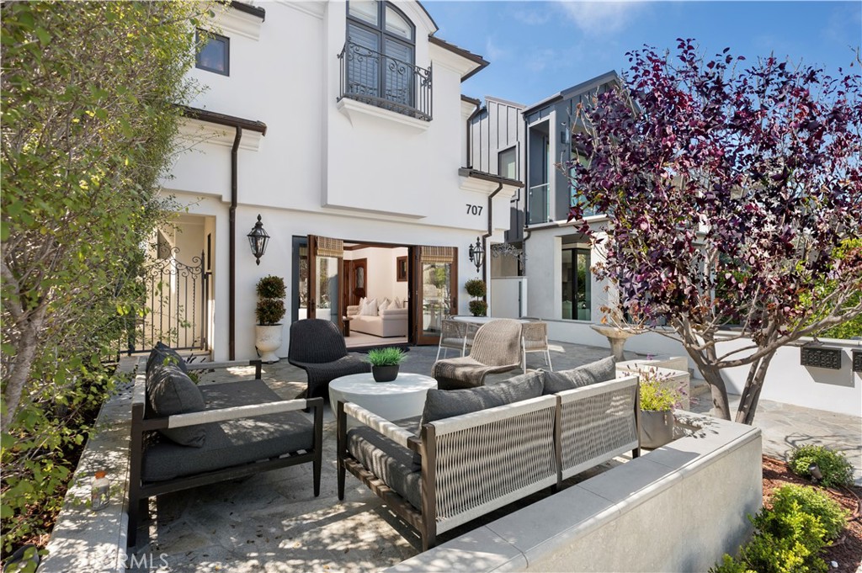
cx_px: 431
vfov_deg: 73.7
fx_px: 383
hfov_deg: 96.8
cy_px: 286
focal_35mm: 16
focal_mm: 16
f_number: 8
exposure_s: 1/100
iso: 100
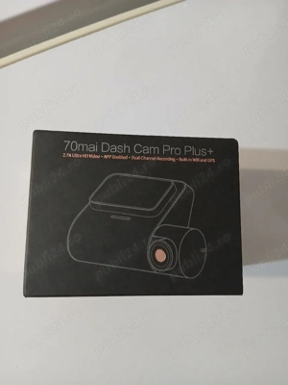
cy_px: 192
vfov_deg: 67.3
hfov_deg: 53.1
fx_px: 288
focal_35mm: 26
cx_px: 144
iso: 400
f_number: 1.8
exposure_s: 1/25.1
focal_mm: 3.98
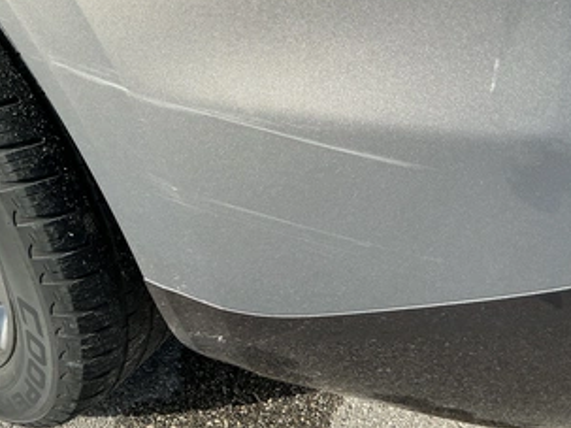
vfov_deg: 38.6
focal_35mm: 37
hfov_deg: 50.1
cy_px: 224
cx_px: 275
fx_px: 610
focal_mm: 3
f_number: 1.8
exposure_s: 1/540
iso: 25
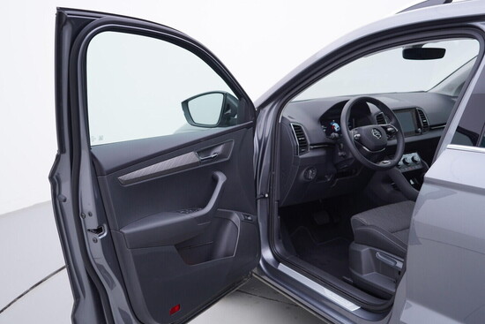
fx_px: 485
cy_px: 162
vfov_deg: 36.9
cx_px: 242
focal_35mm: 36
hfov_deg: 53.1
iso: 125
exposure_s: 1/50
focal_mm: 24
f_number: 3.2
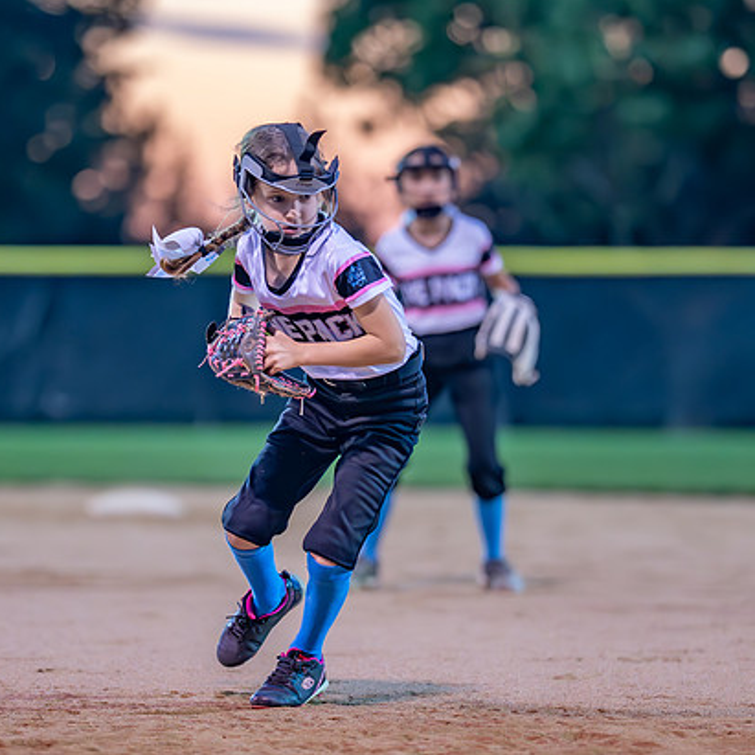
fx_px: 6588
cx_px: 310
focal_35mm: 267
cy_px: 417
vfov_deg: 6.6
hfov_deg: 6.6
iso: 4000
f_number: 1.8
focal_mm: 135
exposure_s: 1/1250
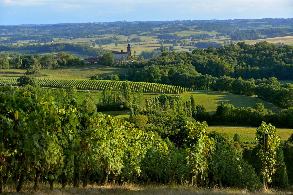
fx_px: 798
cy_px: 98
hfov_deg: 20.8
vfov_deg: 14.0
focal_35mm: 98
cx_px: 146
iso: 100
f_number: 8
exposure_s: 1/100
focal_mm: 98
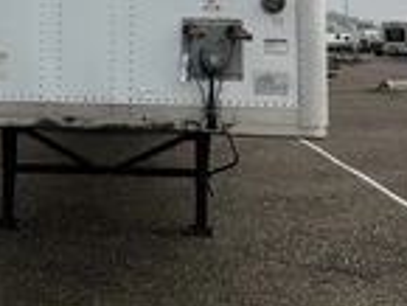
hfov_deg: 24.2
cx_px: 107
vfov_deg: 17.4
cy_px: -79
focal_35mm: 80
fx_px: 941
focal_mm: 3
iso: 25
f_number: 1.8
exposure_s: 1/2320
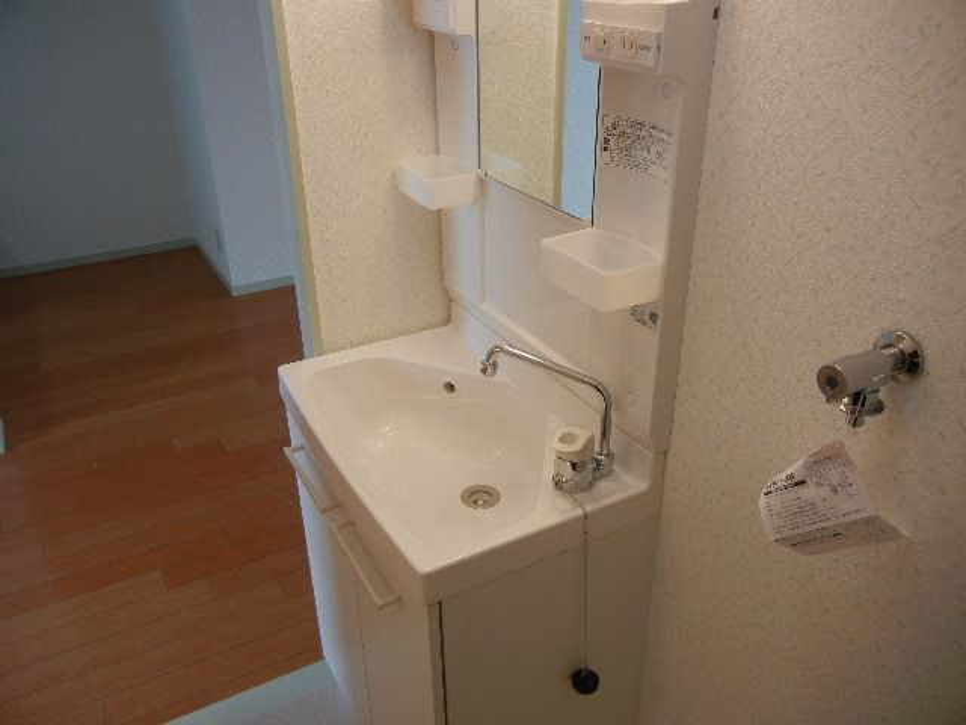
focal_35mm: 30
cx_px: 483
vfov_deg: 46.8
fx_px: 837
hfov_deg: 60.0
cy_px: 362
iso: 160
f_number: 3.5
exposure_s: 1/38.2
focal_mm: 5.4
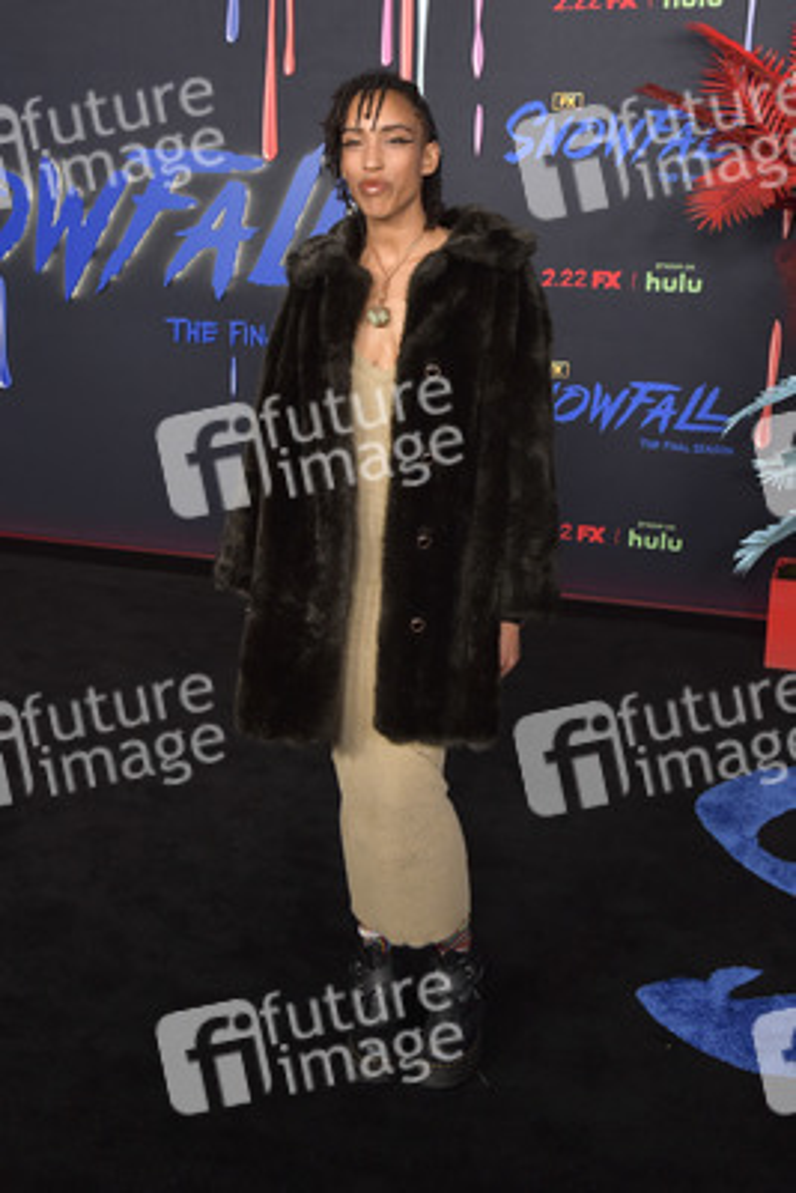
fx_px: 1259
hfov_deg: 35.1
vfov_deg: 50.7
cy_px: 596
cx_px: 398
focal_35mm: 38
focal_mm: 38
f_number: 6.3
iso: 2000
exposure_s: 1/250
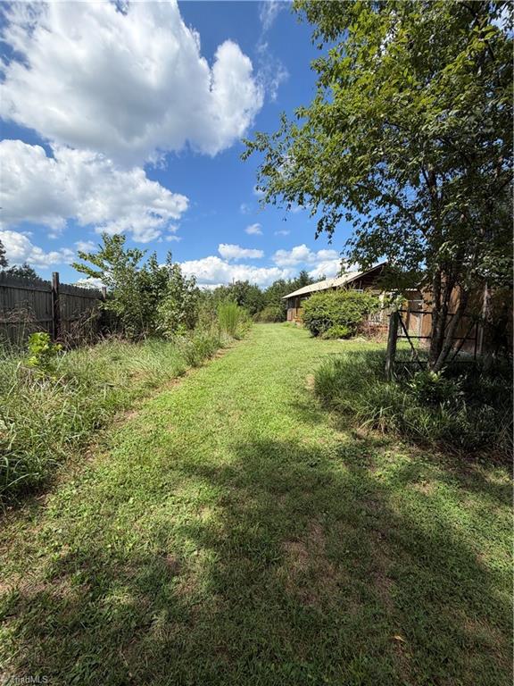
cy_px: 343
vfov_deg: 102.1
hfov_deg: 85.7
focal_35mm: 14
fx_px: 277
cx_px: 257
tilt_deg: -4.2
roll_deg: -1.0
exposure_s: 1/770
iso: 25
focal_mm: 2.22
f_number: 2.2
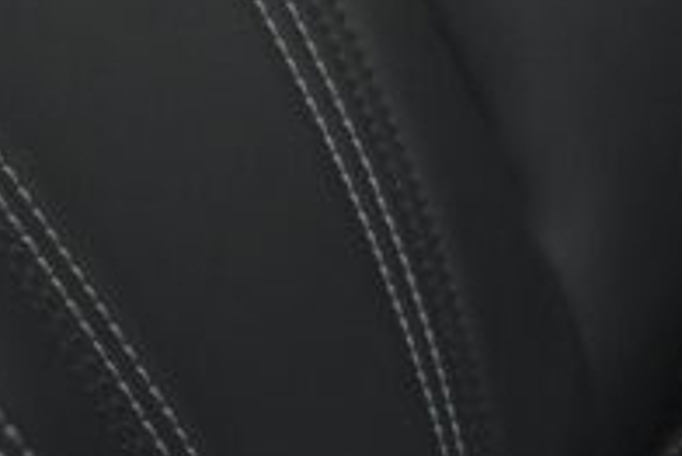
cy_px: 919
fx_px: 3121
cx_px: 1486
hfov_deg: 11.0
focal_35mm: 165
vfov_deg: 8.0
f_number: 3.8
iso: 1600
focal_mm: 21
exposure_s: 1/80
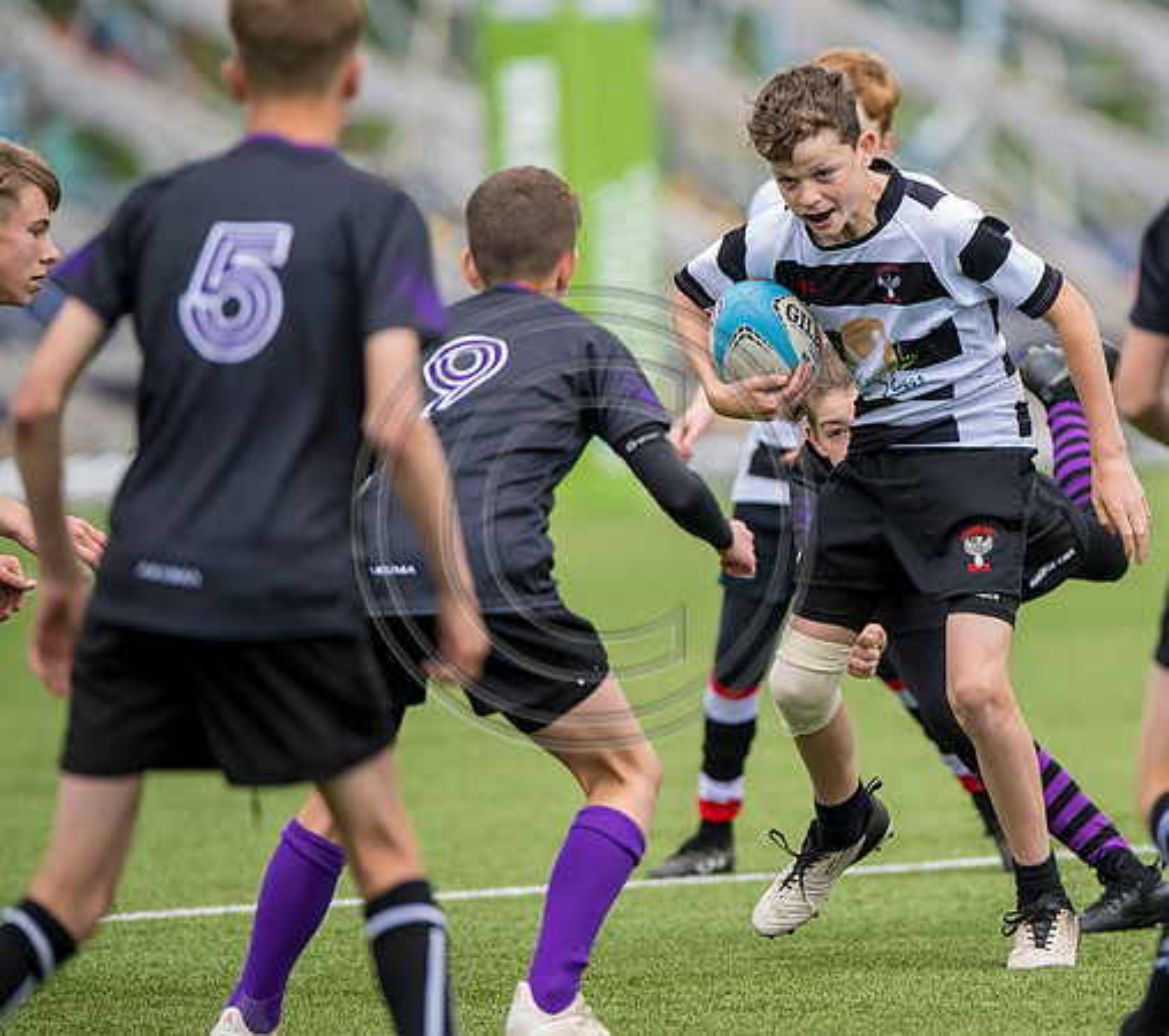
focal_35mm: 526
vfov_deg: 3.1
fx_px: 18997
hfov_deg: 3.5
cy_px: 486
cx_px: 855
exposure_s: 1/1600
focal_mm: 400
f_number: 4
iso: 500
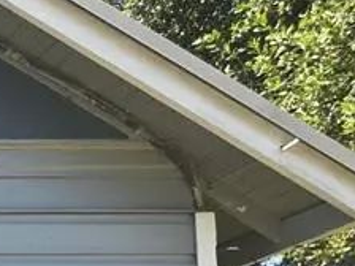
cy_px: 404
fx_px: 1077
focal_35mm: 105
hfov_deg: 14.6
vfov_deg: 13.3
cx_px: -404
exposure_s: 1/359
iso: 32
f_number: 1.7
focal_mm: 6.3
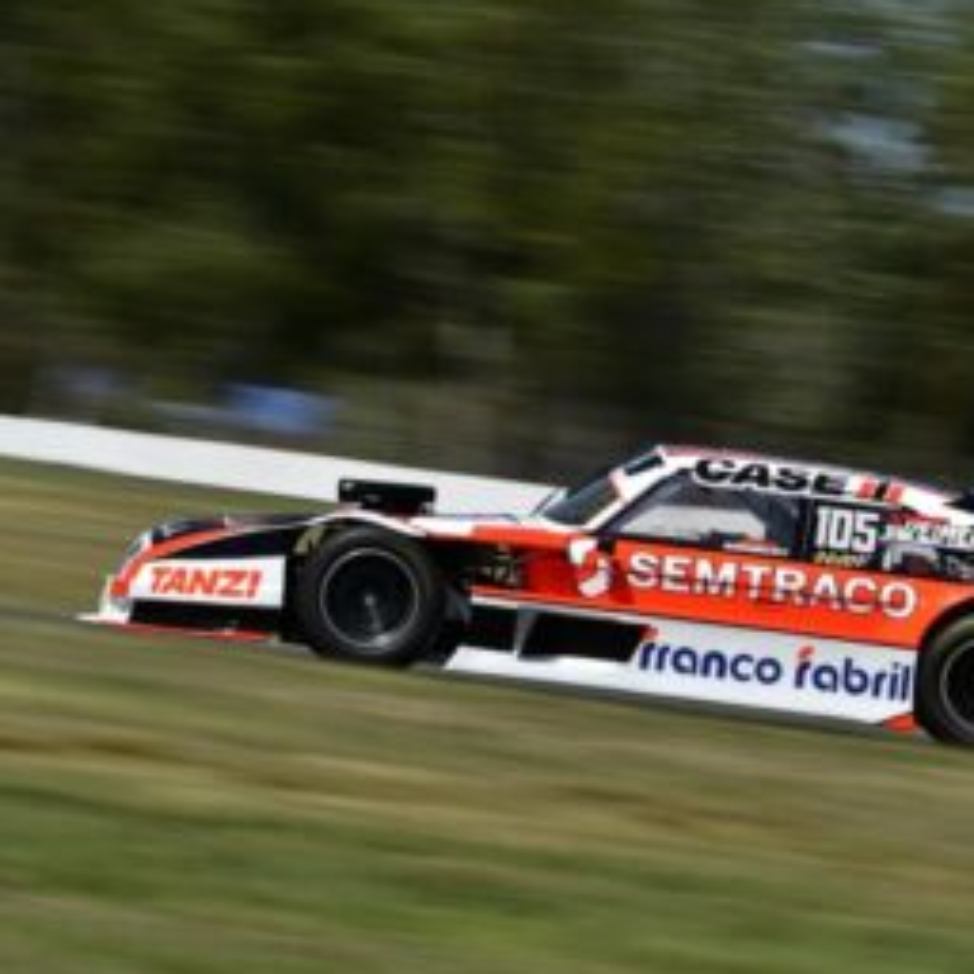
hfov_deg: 4.4
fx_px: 12702
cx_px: 670
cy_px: 493
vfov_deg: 4.4
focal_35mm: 399
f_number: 11
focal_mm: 200
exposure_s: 1/160
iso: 100
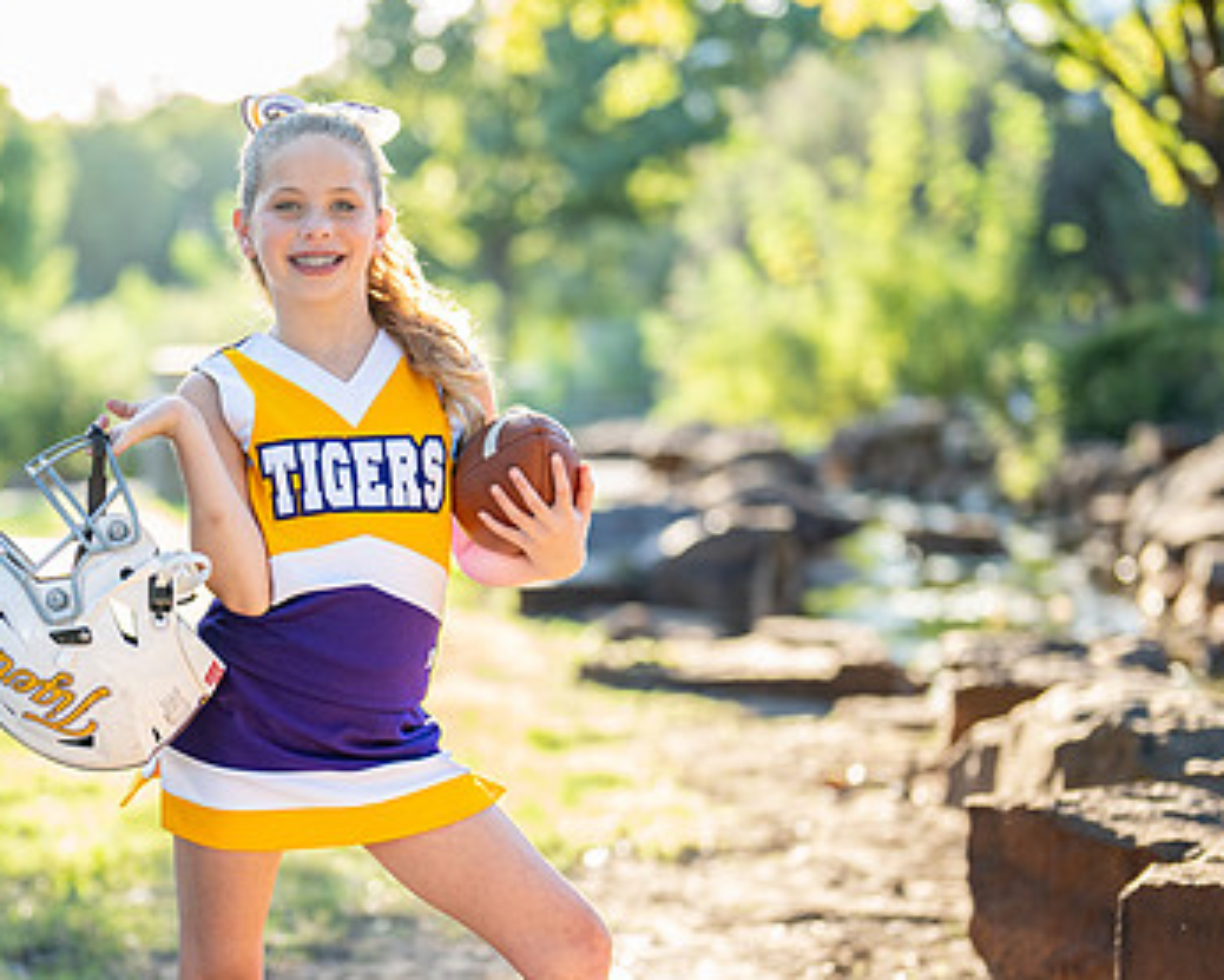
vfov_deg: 16.5
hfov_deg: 20.5
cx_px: 417
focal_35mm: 93
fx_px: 3370
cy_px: 649
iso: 250
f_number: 1.2
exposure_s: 1/800
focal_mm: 50
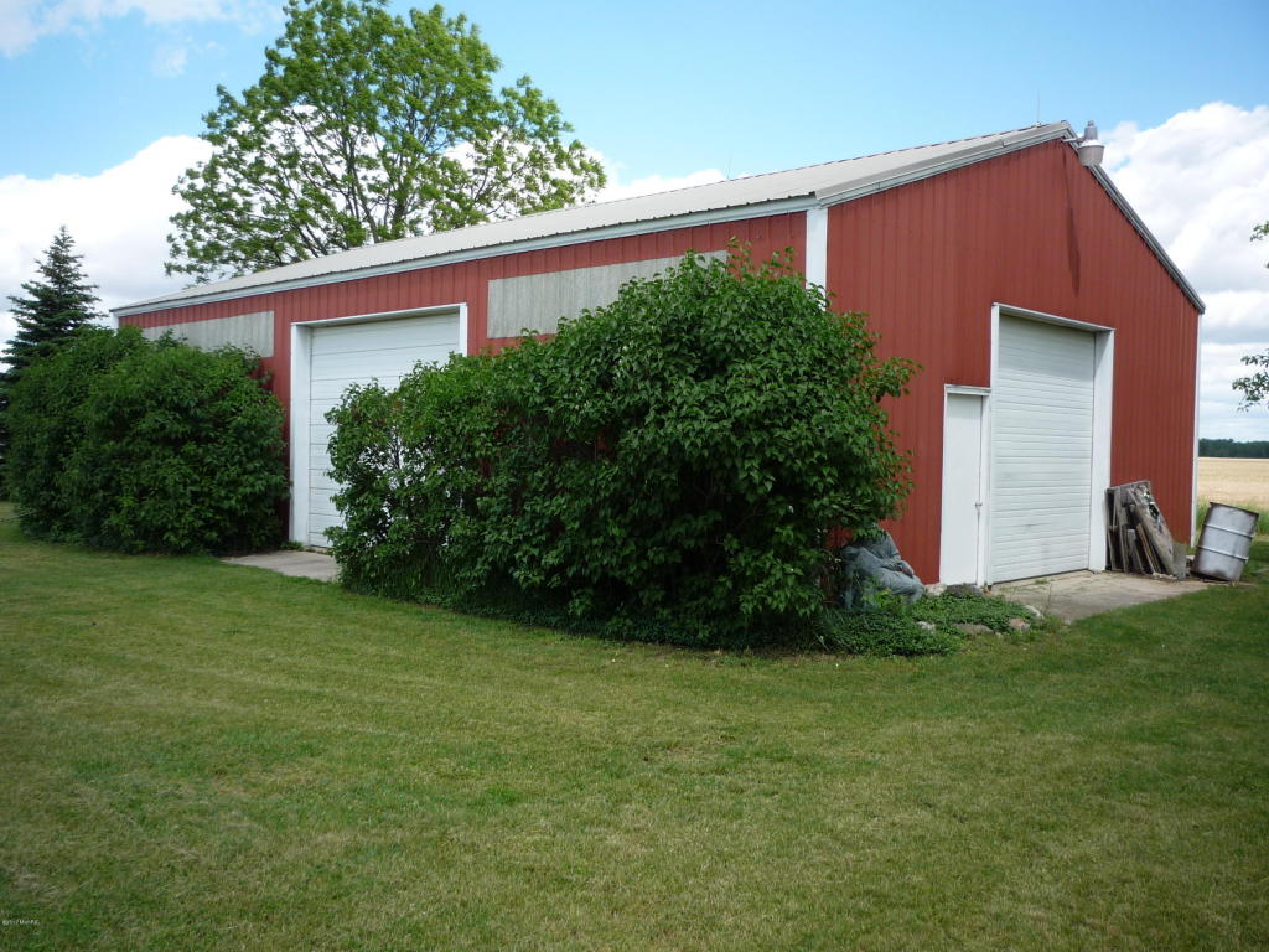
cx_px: 634
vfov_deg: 44.2
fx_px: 1173
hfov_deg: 56.8
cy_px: 476
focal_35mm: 32
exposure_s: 1/320
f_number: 4
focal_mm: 5.2
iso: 100
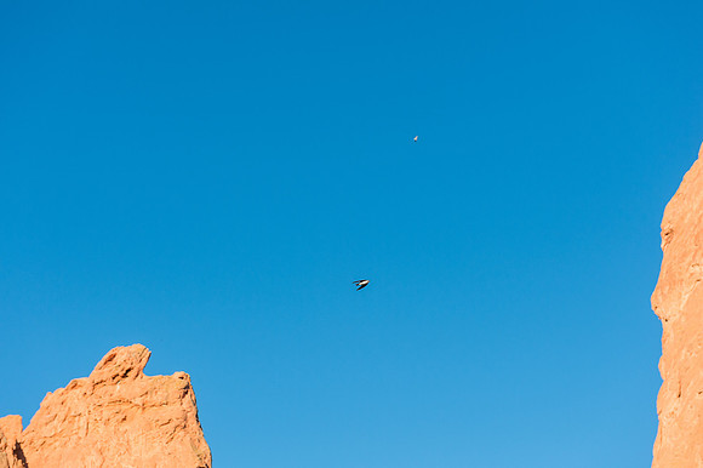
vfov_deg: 19.4
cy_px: 234
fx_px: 1366
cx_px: 352
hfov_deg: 28.9
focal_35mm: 70
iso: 560
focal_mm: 70
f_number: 7.1
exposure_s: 1/1250
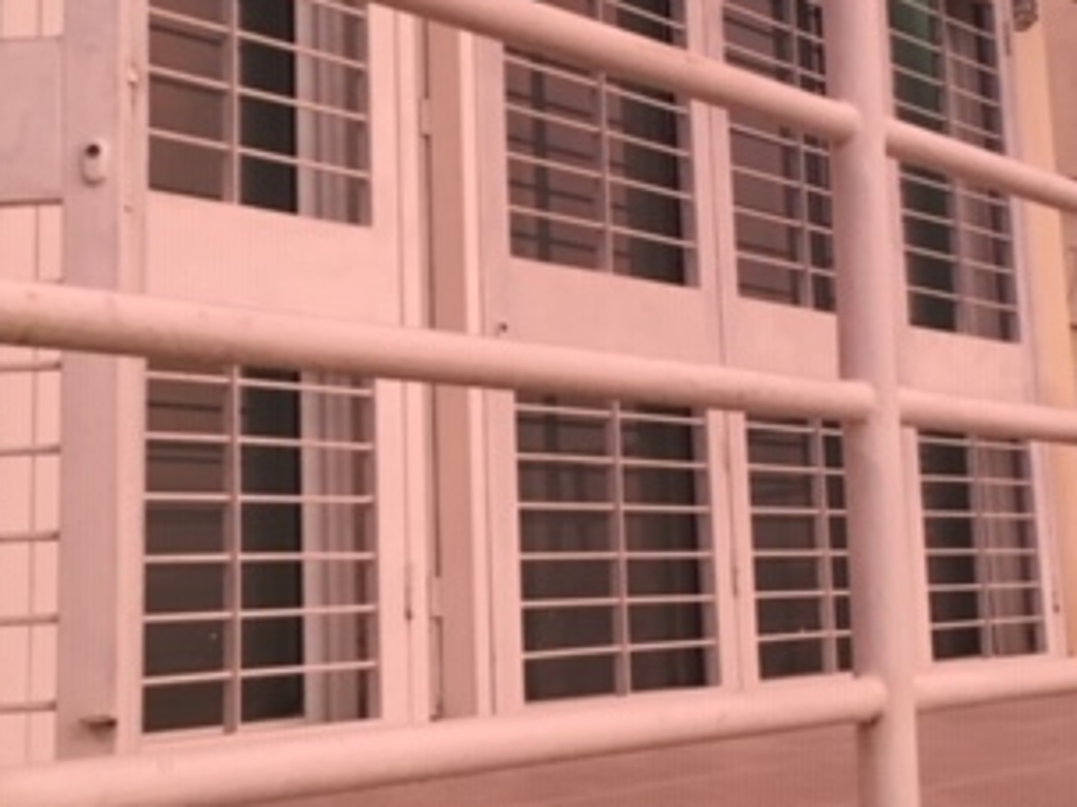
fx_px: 1898
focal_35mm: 61
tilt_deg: +11.0
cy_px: 237
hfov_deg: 31.6
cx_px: 662
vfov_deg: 23.9
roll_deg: +2.1
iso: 100
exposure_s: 1/30
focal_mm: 4.15
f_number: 2.2
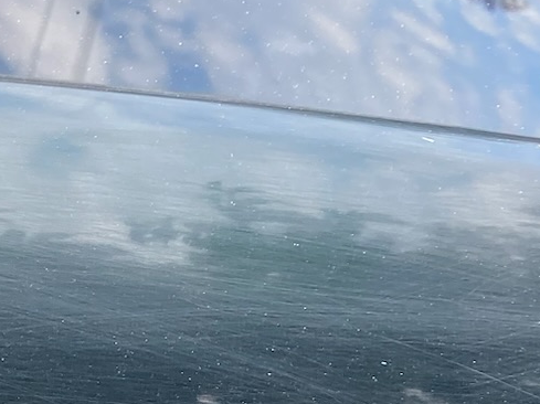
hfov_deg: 14.9
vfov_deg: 13.5
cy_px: 268
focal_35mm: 109
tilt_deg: -46.8
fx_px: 1699
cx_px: -522
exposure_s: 1/463
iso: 32
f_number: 1.8
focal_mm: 4.25
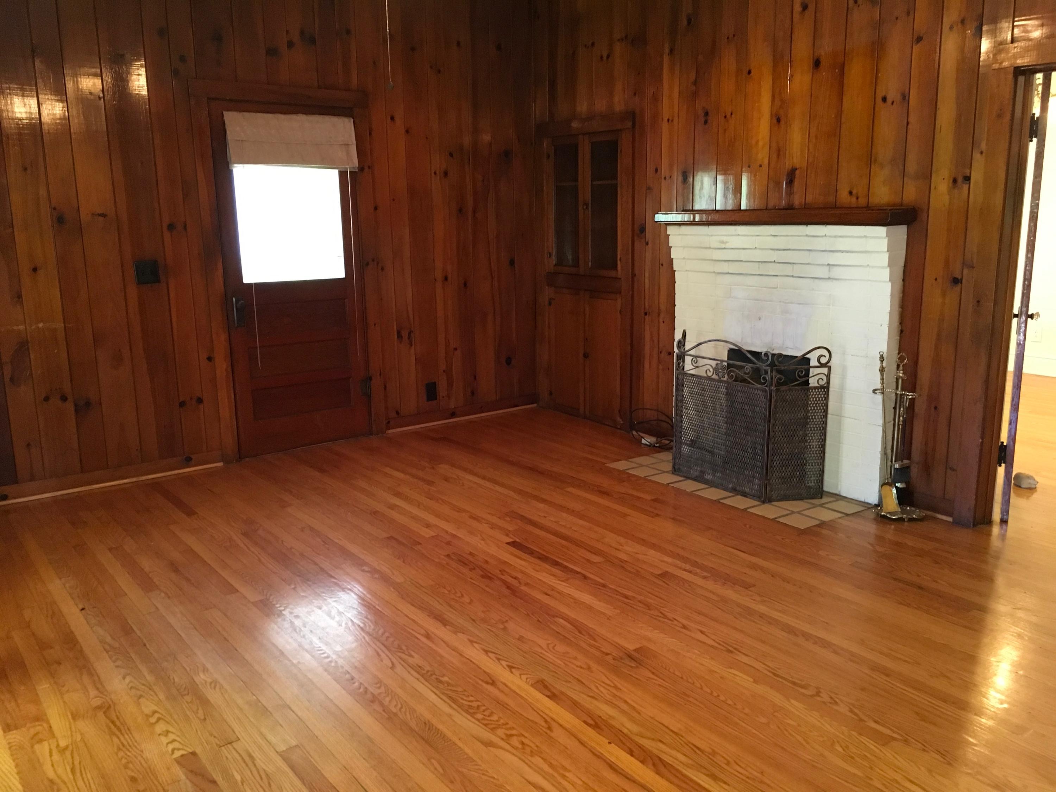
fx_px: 885
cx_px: 528
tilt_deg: -11.6
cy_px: 396
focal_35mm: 29
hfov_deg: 61.7
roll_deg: +0.2
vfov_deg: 48.2
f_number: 2.2
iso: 200
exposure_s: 1/24
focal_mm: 4.15
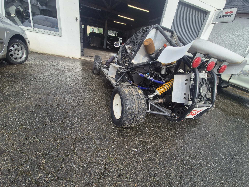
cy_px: 94
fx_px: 94
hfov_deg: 106.2
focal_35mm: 13
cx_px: 124
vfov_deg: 89.9
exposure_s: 1/1172
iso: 50
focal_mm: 2.2
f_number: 2.2
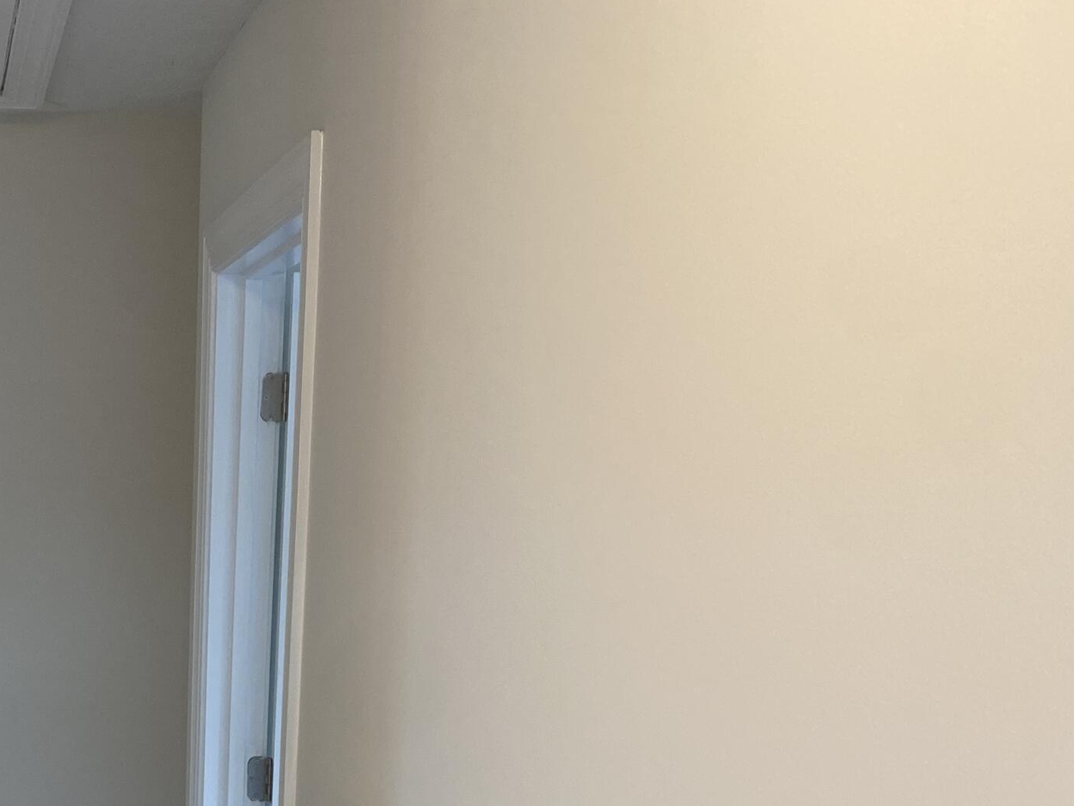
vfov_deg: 24.6
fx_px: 1738
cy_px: 851
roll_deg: +0.9
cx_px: -37
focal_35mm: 56
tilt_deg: -10.2
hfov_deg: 31.4
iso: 125
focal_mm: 4.25
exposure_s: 1/120
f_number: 1.8
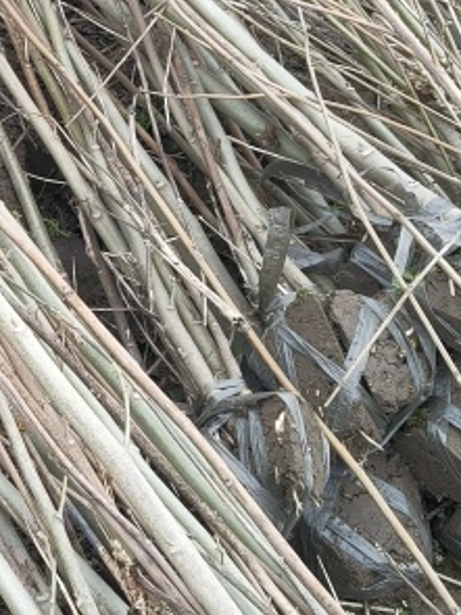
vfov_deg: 20.7
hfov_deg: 14.3
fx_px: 1670
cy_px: 141
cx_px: -302
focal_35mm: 94
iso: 80
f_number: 1.8
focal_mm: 4.84
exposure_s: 1/166
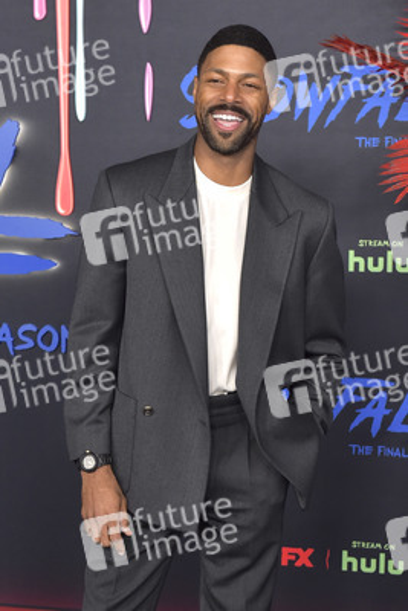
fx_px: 985
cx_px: 204
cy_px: 306
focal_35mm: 58
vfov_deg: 34.5
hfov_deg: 23.4
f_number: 6.3
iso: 2000
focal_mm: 58
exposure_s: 1/250
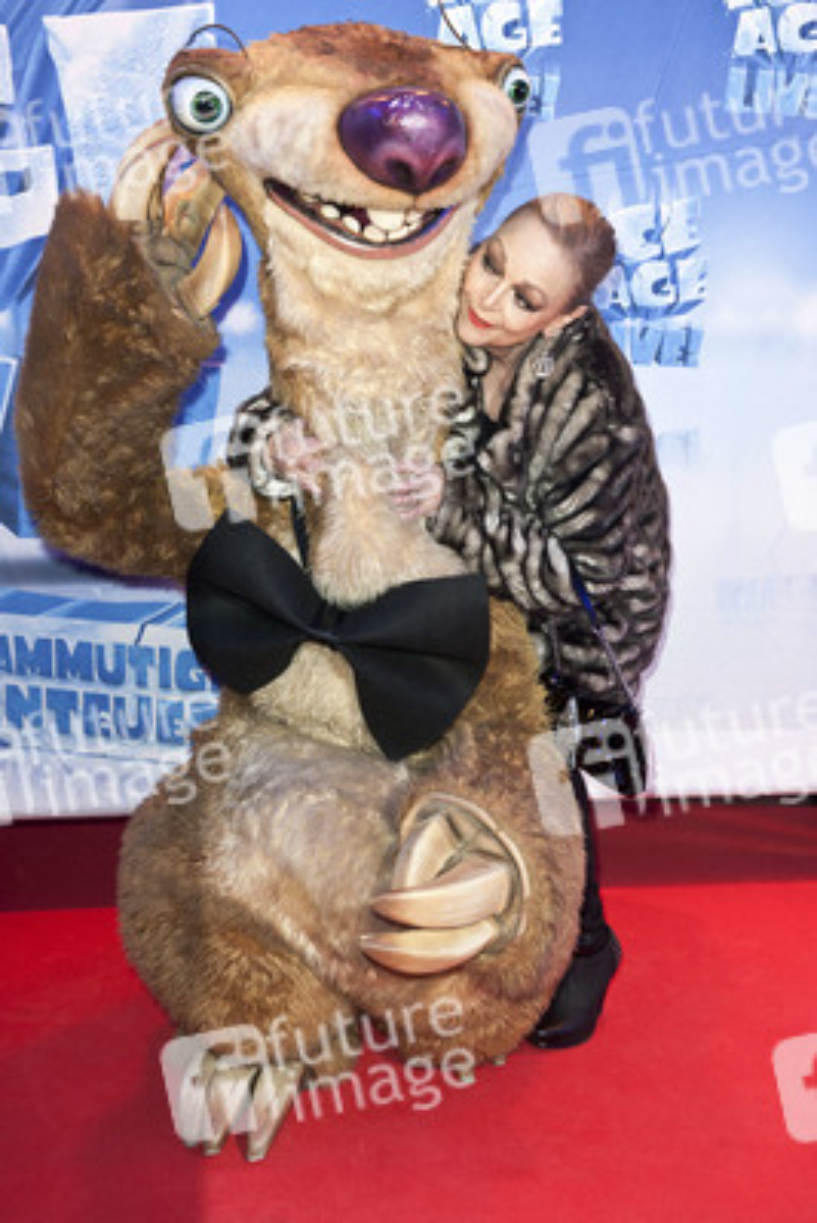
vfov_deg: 36.2
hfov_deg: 24.6
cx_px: 408
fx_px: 1871
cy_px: 612
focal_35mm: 55
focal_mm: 55
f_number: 5.6
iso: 1600
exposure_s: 1/200
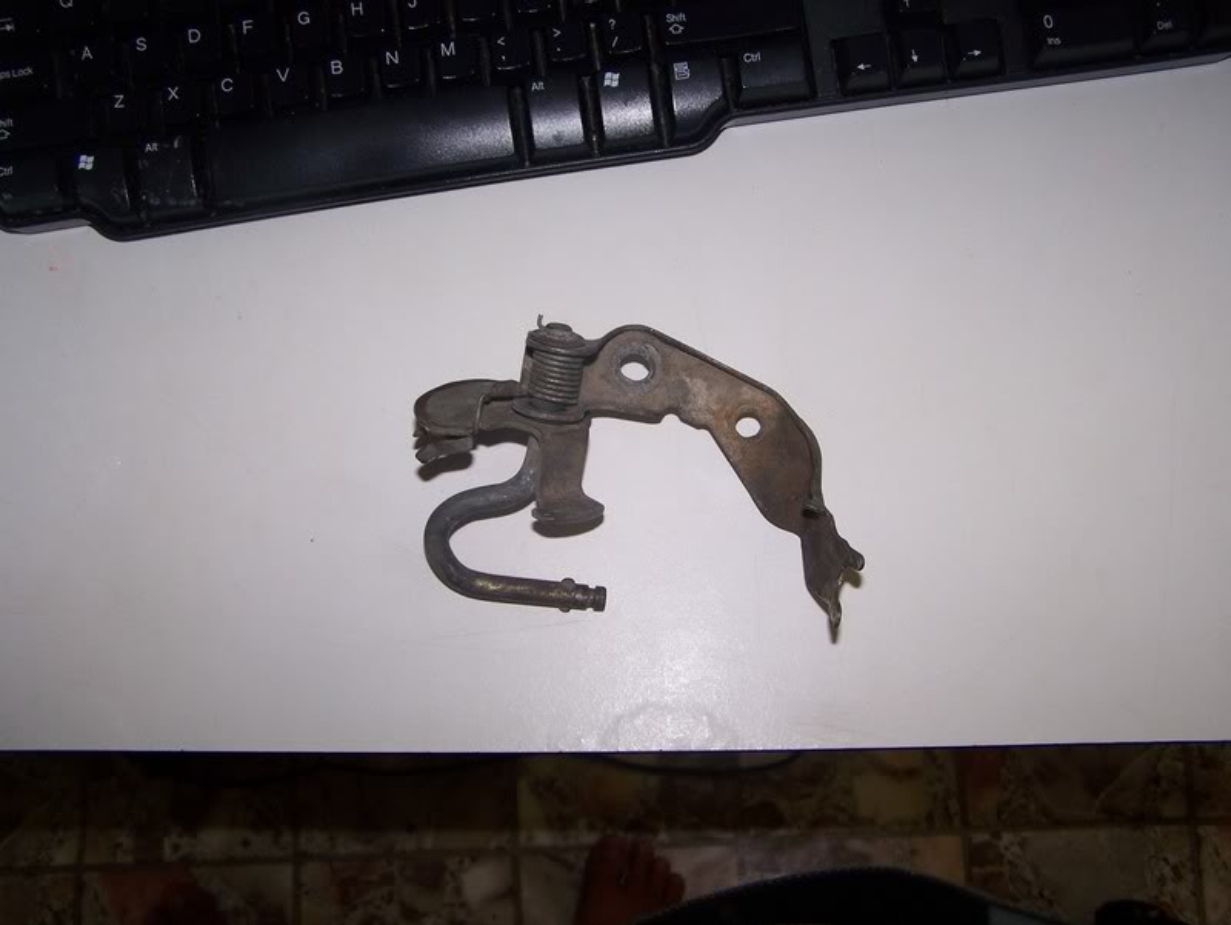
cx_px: 616
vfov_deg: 37.8
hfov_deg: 49.0
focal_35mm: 38
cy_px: 462
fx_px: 1352
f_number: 2.8
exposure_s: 1/60
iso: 80
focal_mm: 6.3
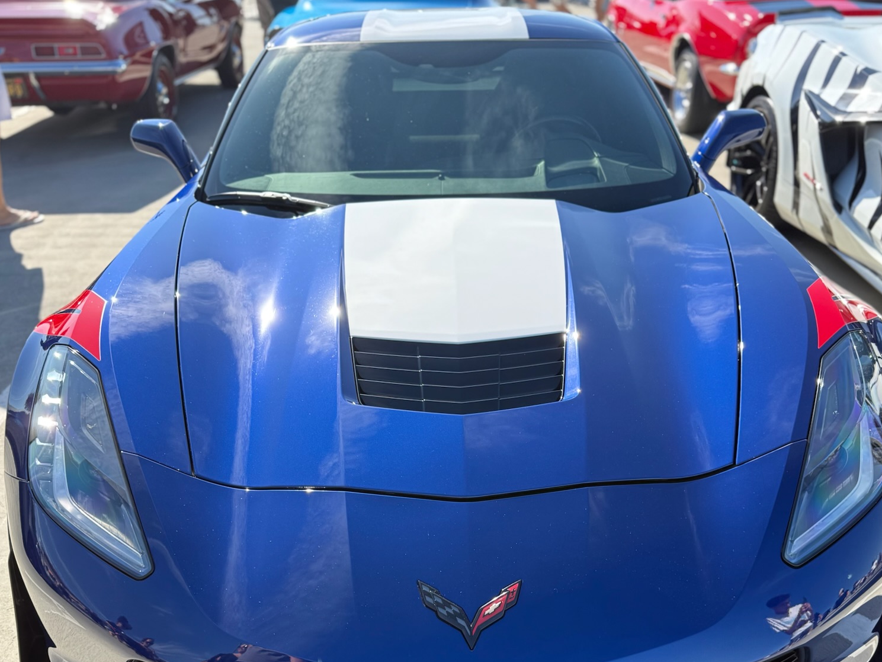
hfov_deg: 55.3
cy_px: 503
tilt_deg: -31.2
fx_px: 841
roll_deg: -0.8
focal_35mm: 33
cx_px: 450
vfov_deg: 41.6
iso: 100
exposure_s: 1/920
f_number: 1.78
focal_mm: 6.76
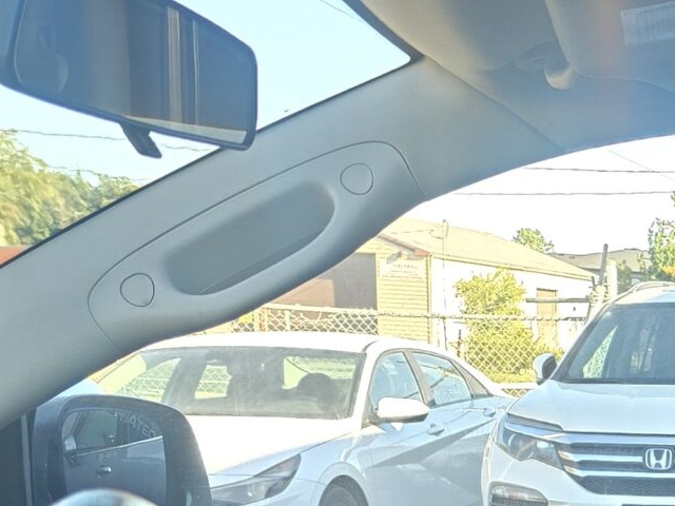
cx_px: 1143
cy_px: 682
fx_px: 1794
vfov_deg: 15.2
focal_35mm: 92
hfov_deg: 17.9
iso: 80
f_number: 1.7
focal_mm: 6.3
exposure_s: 1/180
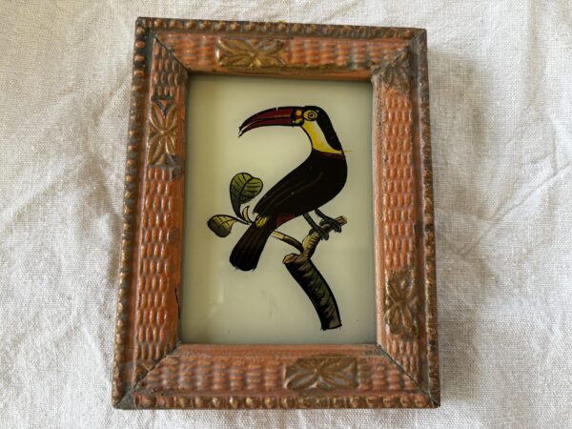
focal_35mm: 26
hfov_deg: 67.3
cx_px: 286
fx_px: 430
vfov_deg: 53.1
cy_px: 214
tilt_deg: -81.5
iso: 125
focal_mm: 5.96
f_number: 1.6
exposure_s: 1/100
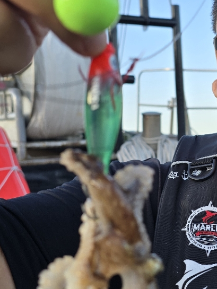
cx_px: 252
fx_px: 451
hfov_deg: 24.7
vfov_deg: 35.5
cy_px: 130
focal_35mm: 54
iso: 12
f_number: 1.7
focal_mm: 6.3
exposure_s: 1/189
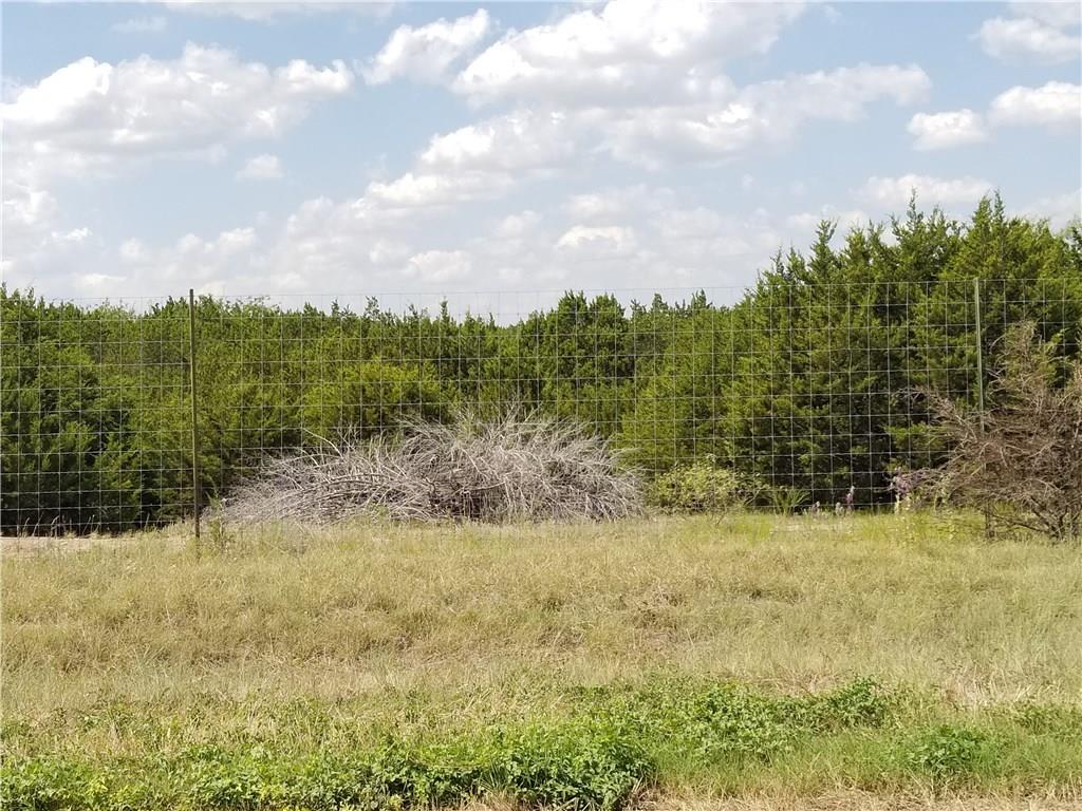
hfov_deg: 67.3
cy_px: 406
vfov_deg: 53.1
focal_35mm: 26
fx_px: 813
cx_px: 541
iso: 50
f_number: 1.7
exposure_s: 1/2252
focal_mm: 4.25
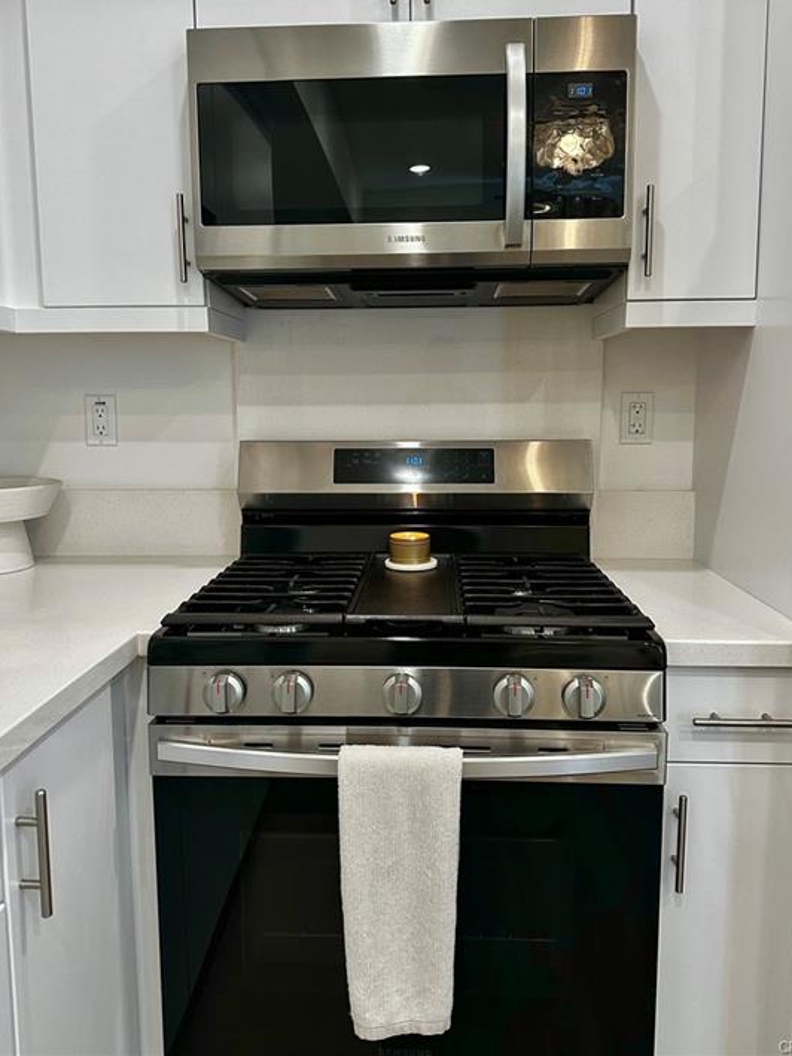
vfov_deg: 67.2
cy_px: 486
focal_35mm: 26
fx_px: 793
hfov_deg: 53.1
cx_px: 406
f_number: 1.78
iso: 200
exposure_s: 1/120
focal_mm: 6.86
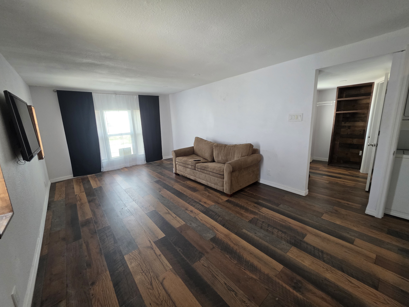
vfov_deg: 89.9
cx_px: 204
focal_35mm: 13
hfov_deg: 106.2
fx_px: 154
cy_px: 154
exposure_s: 1/120
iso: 250
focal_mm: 2.2
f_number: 1.9
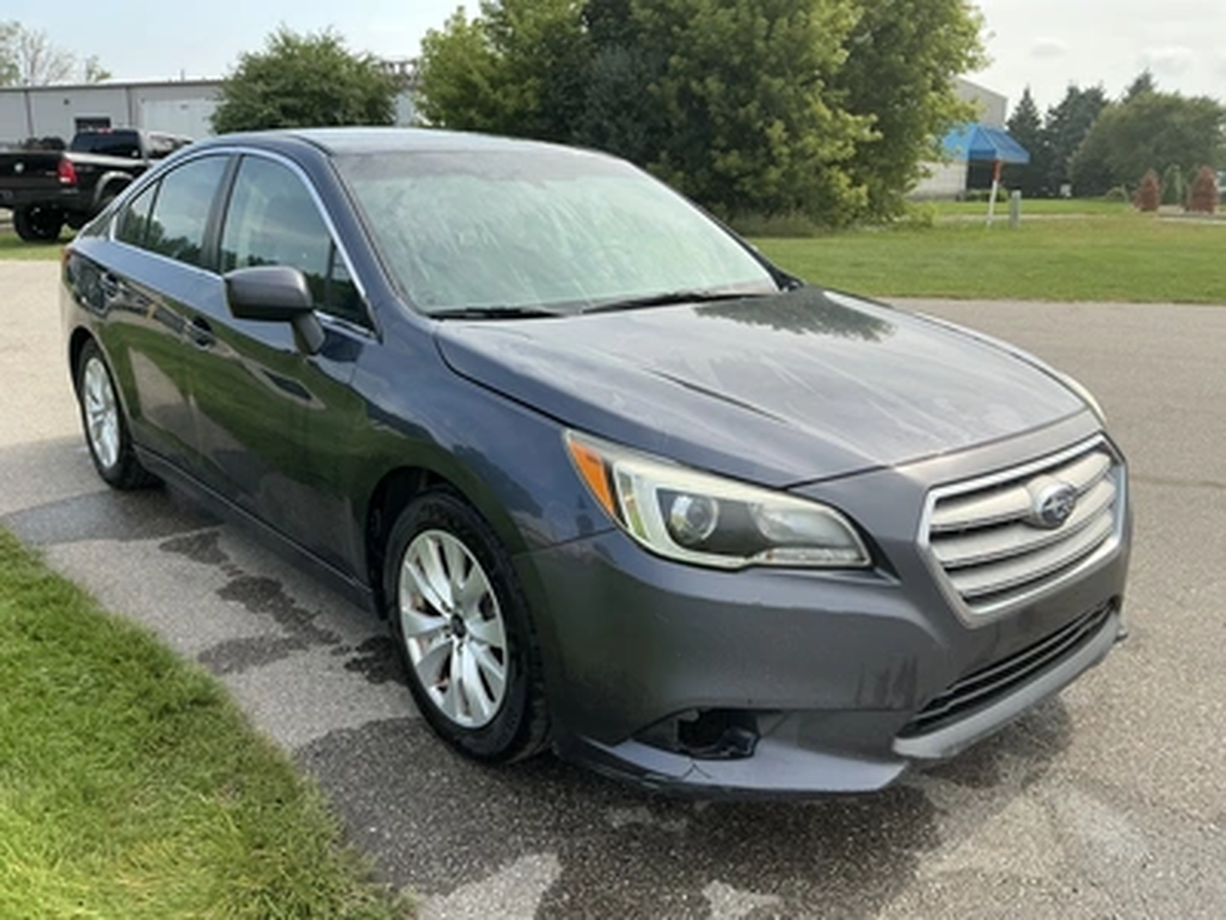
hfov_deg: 63.4
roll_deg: -1.4
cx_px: 613
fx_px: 992
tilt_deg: -14.9
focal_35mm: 28
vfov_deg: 49.7
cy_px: 460
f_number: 1.8
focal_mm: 3
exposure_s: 1/842
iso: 25
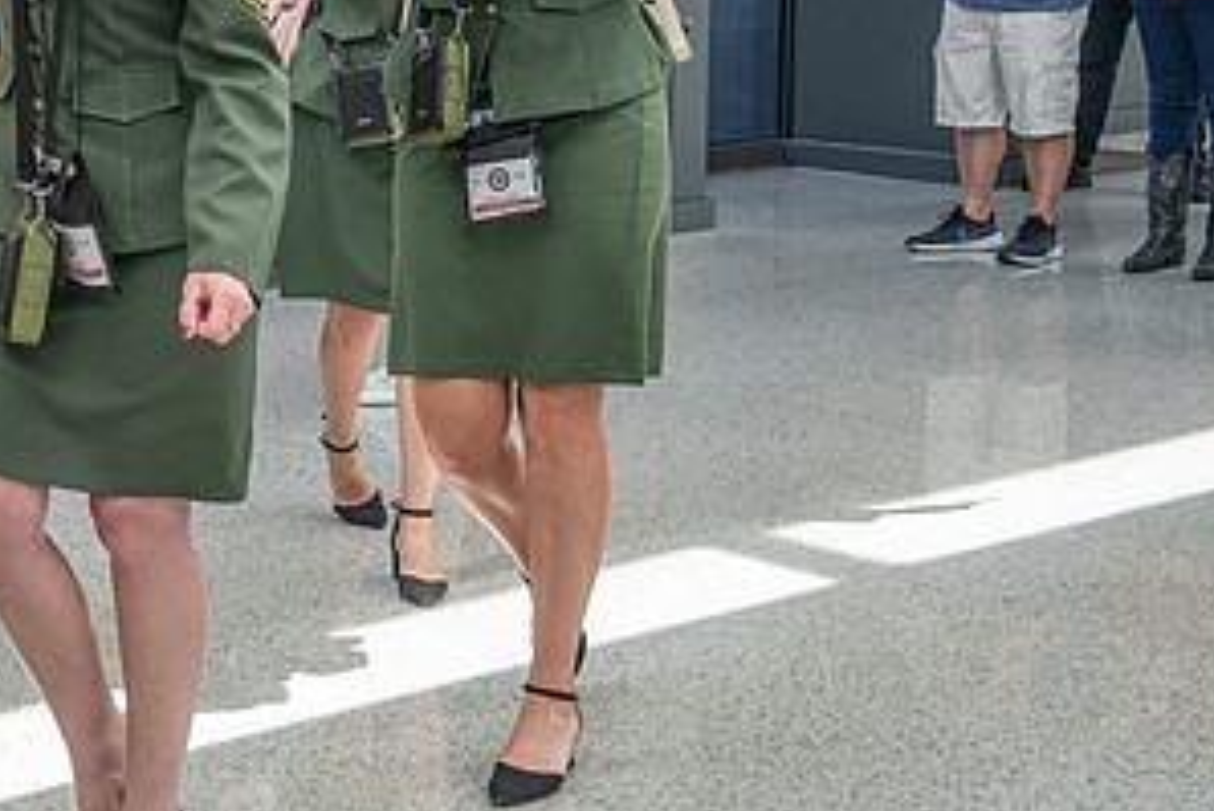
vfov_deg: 15.1
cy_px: 202
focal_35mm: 90
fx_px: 3036
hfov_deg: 22.1
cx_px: 127
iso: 800
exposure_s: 1/800
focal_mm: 28
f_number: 3.2
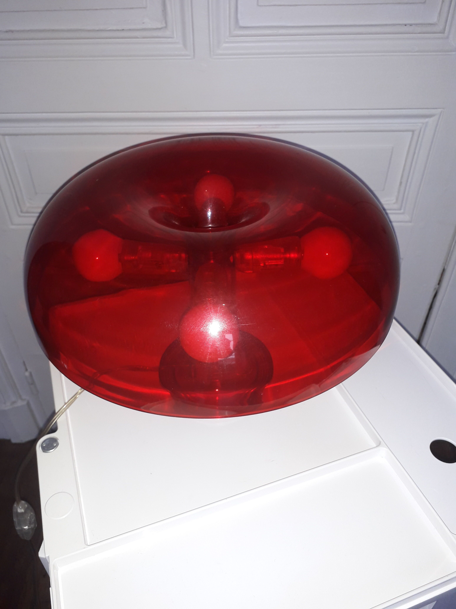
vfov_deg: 65.3
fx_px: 474
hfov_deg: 51.4
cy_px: 304
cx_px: 228
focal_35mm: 27
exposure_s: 1/50
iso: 64
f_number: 1.9
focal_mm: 3.6
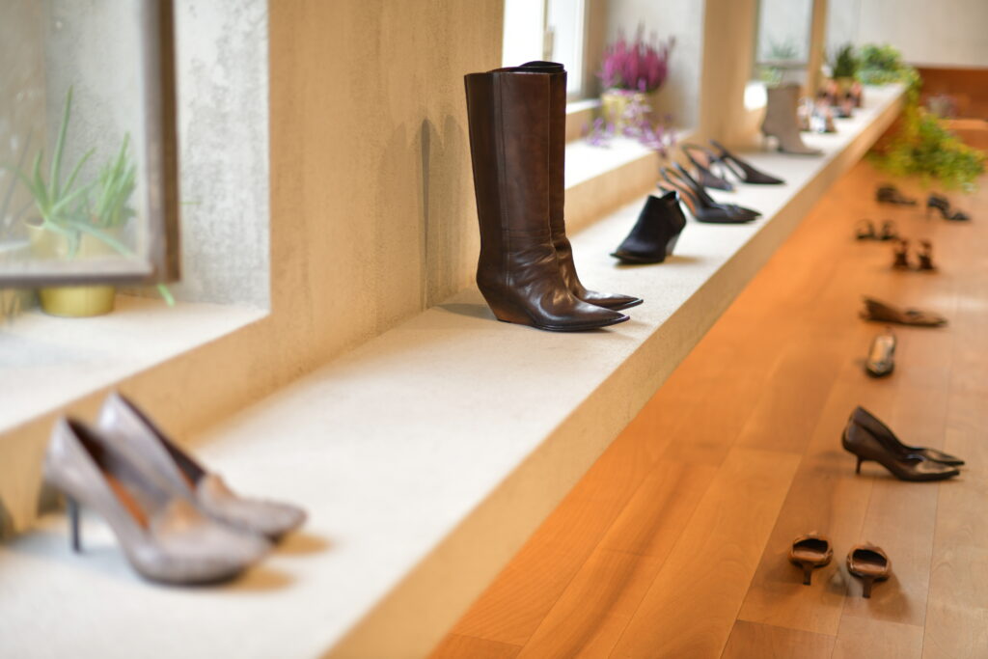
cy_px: 330
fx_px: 1372
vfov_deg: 27.0
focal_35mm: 50
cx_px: 494
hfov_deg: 39.6
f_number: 1.4
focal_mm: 50
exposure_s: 1/200
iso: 200
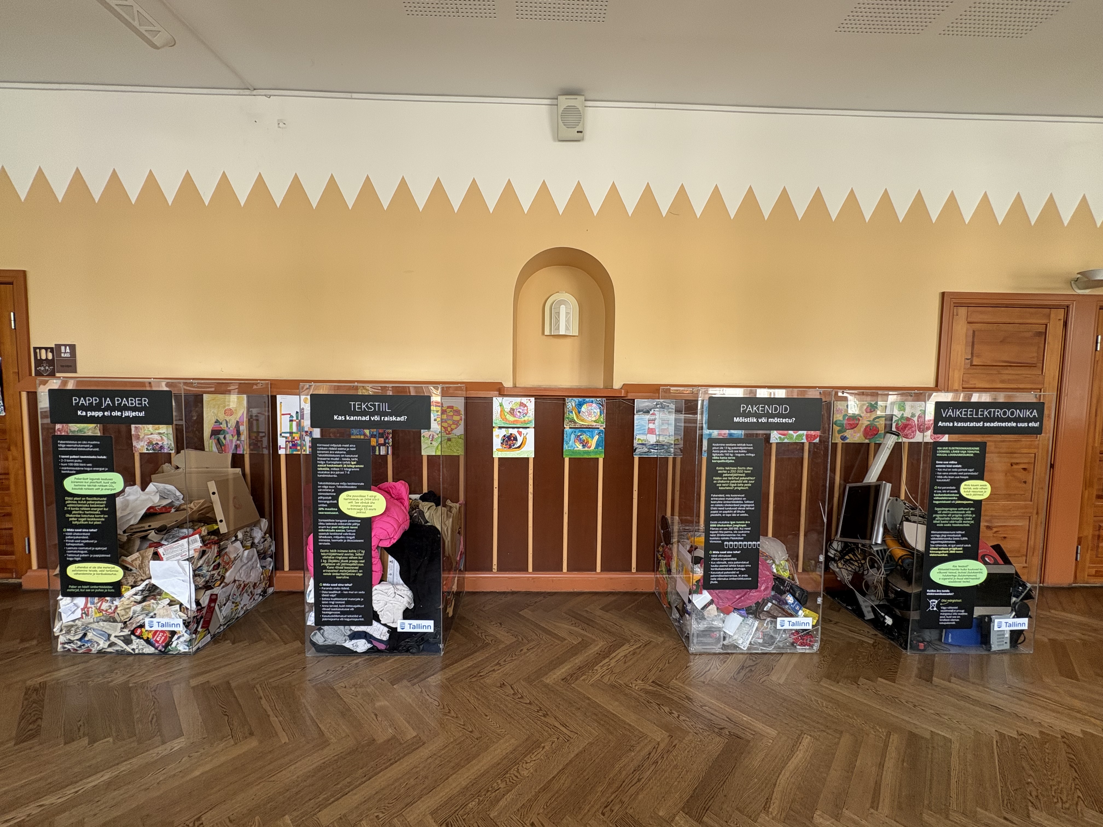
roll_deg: -0.6
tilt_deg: -3.9
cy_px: 414
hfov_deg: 102.1
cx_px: 552
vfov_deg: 85.7
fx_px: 446
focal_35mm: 14
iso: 80
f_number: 2.2
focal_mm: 2.22
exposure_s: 1/99
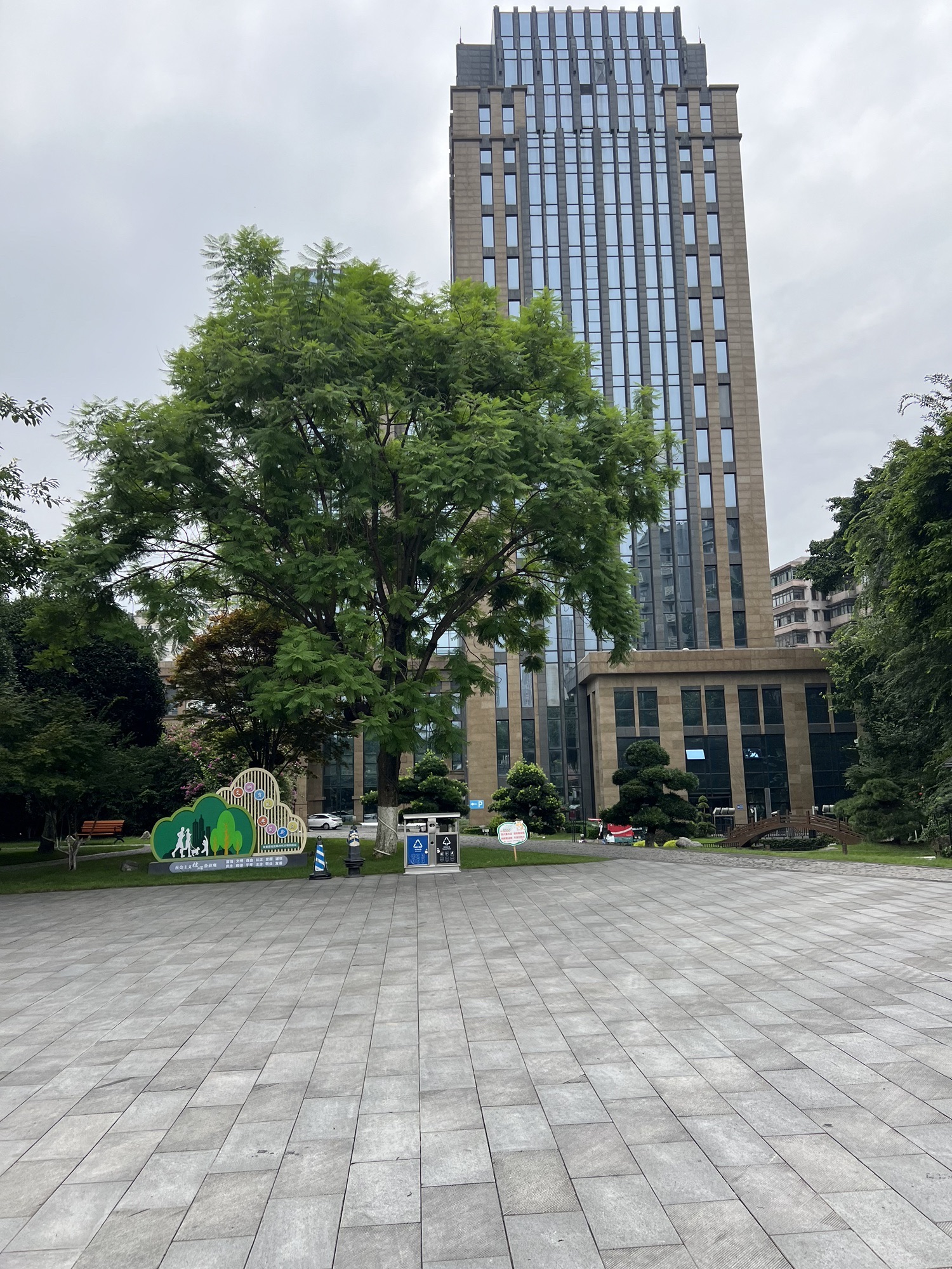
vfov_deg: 67.3
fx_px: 953
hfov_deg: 53.1
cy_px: 634
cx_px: 476
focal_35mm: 26
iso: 50
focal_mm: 5.7
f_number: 1.5
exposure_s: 1/2841
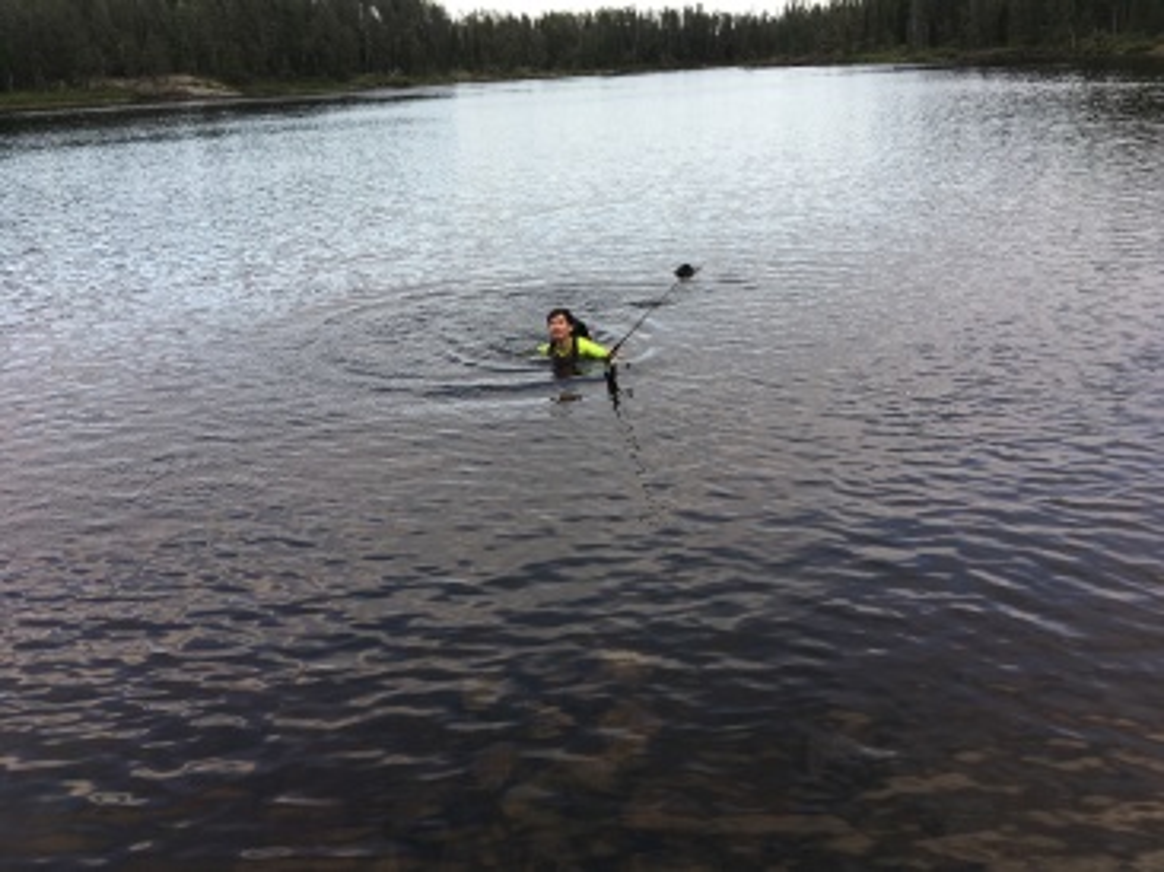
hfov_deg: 61.7
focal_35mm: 29
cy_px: 436
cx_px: 582
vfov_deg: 48.2
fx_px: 975
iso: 25
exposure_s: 1/278
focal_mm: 4.15
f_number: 2.2
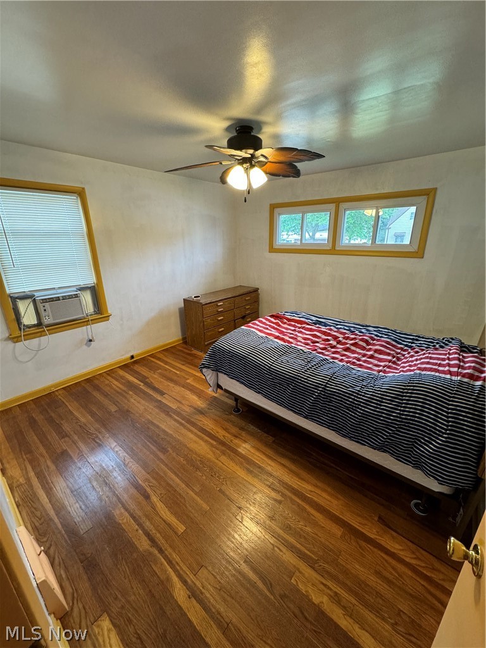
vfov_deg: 102.1
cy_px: 324
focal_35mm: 14
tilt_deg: -18.2
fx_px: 262
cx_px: 243
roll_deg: +0.9
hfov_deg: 85.7
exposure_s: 1/60
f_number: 2.2
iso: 250
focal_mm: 2.22
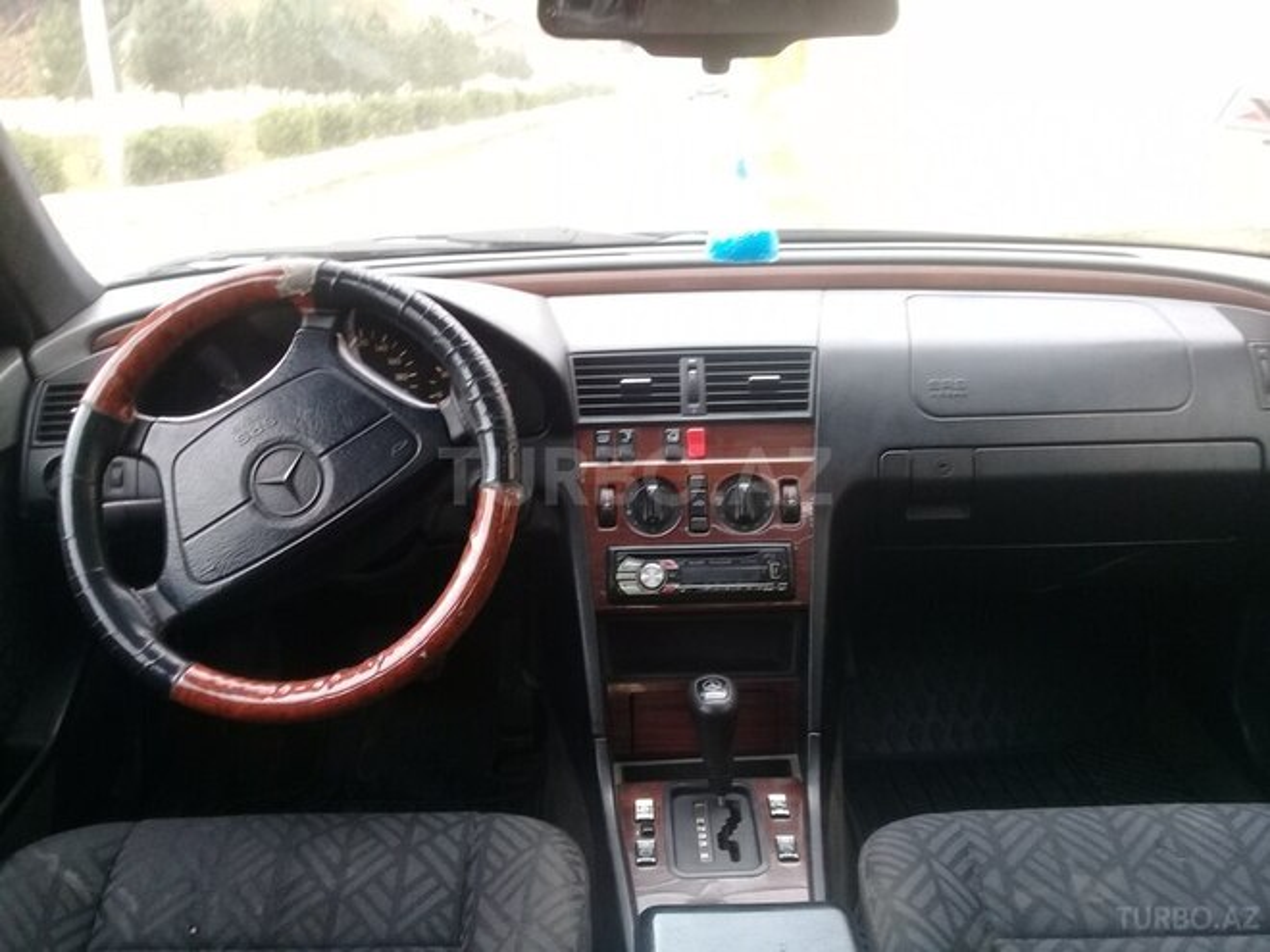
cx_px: 635
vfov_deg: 45.4
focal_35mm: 31
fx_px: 1137
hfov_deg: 58.4
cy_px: 476
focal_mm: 3.3
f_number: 2.2
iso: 50
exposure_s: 1/33
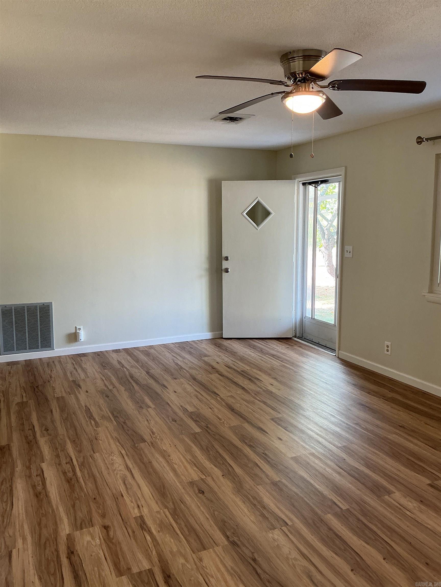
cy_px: 294
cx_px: 220
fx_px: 493
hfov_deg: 48.2
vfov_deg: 61.7
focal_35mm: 29
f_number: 1.8
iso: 64
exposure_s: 1/60
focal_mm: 3
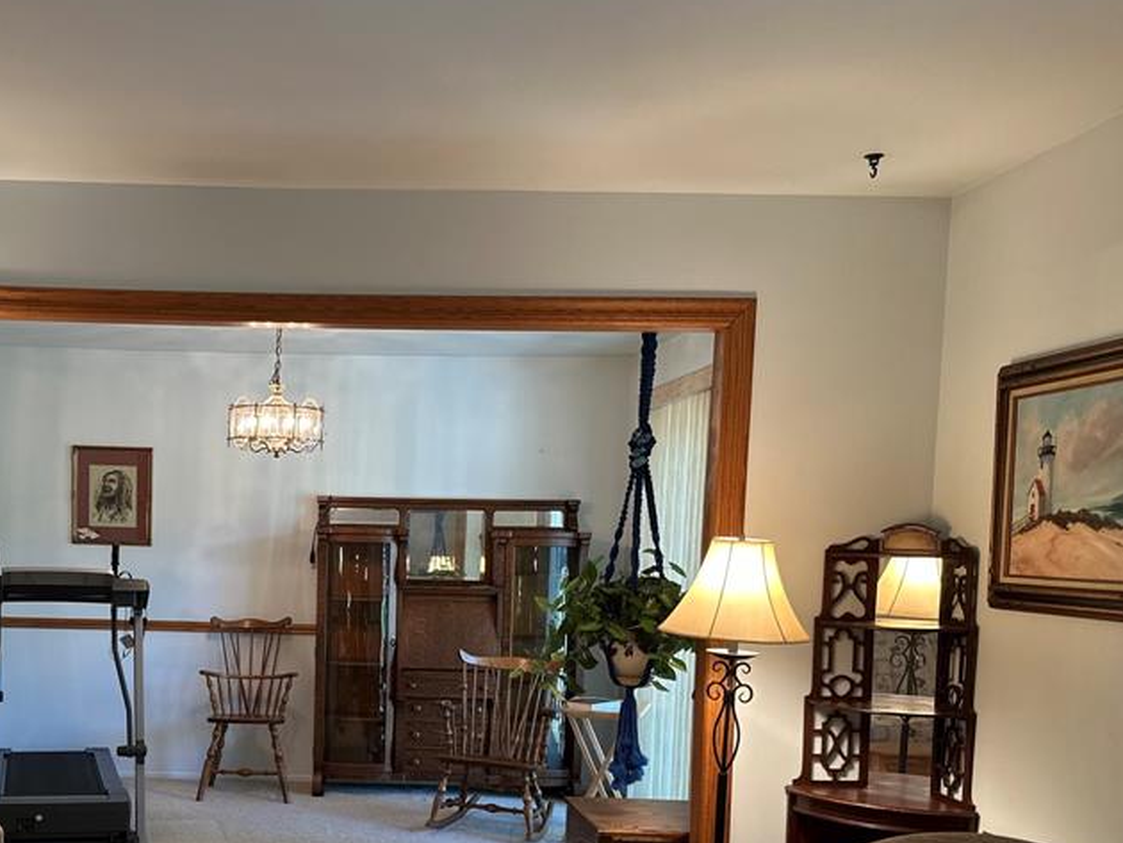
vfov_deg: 36.0
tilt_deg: -4.3
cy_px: 633
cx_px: 267
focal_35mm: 39
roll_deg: -1.8
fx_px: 1266
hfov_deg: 46.0
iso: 160
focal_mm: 6.86
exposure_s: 1/120
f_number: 1.78
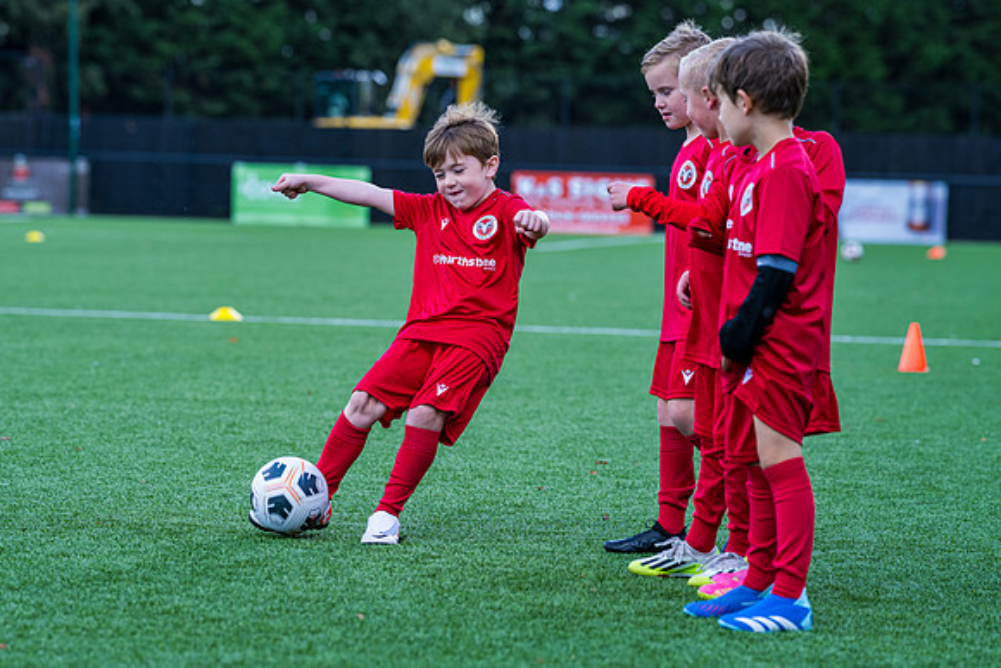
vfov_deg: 8.2
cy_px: 334
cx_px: 410
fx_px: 4671
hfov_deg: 12.2
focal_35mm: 168
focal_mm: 135
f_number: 4
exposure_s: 1/800
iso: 400
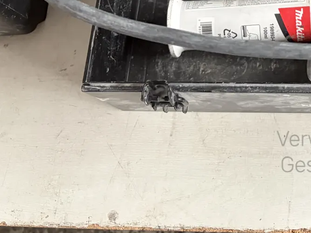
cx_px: 343
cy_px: -96
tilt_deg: -63.7
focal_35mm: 75
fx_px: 674
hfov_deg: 24.3
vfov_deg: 17.9
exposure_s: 1/60
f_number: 1.6
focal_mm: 5.96
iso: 400
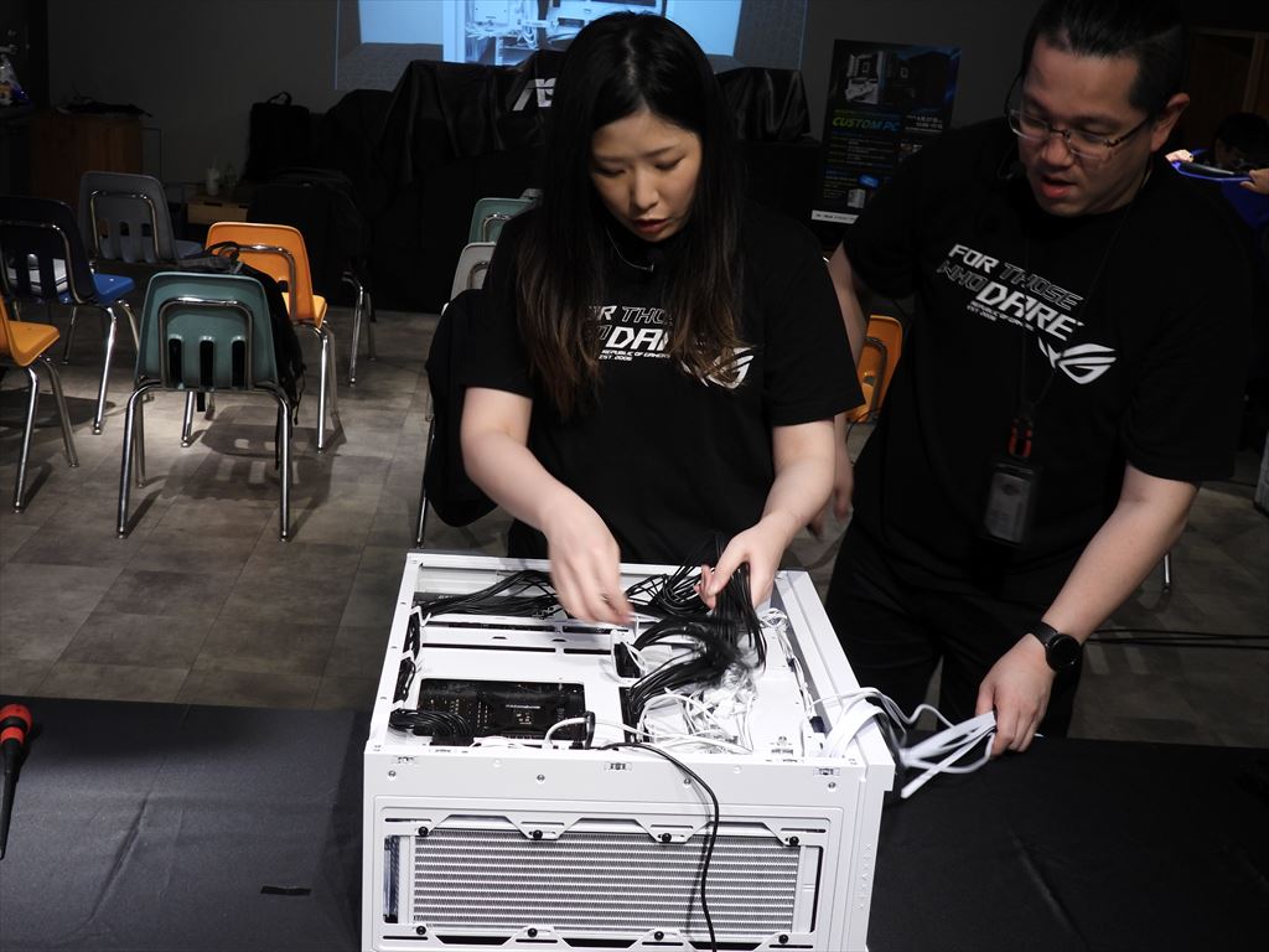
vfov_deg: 33.6
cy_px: 476
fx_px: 1576
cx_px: 634
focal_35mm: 43
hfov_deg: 43.9
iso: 100
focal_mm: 7.7
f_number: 3.2
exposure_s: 1/30
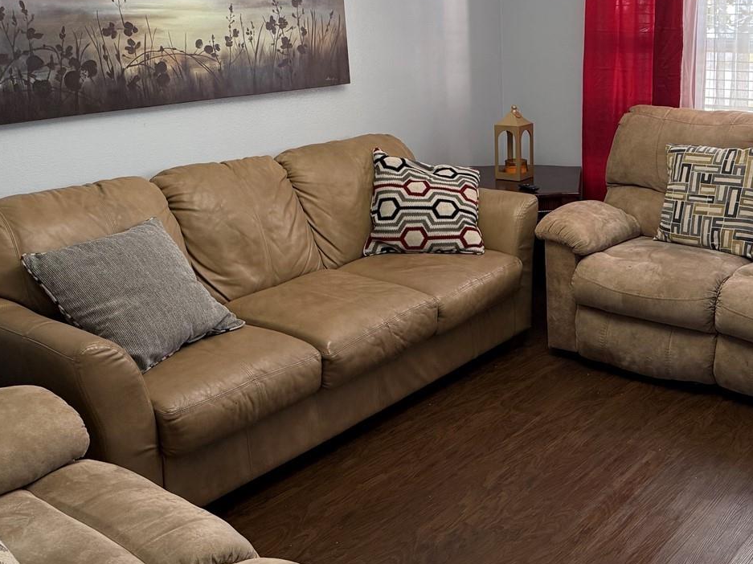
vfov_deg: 34.7
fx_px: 892
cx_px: 536
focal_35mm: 41
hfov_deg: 44.7
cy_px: 175
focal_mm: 6.76
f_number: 1.78
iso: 400
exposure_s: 1/120
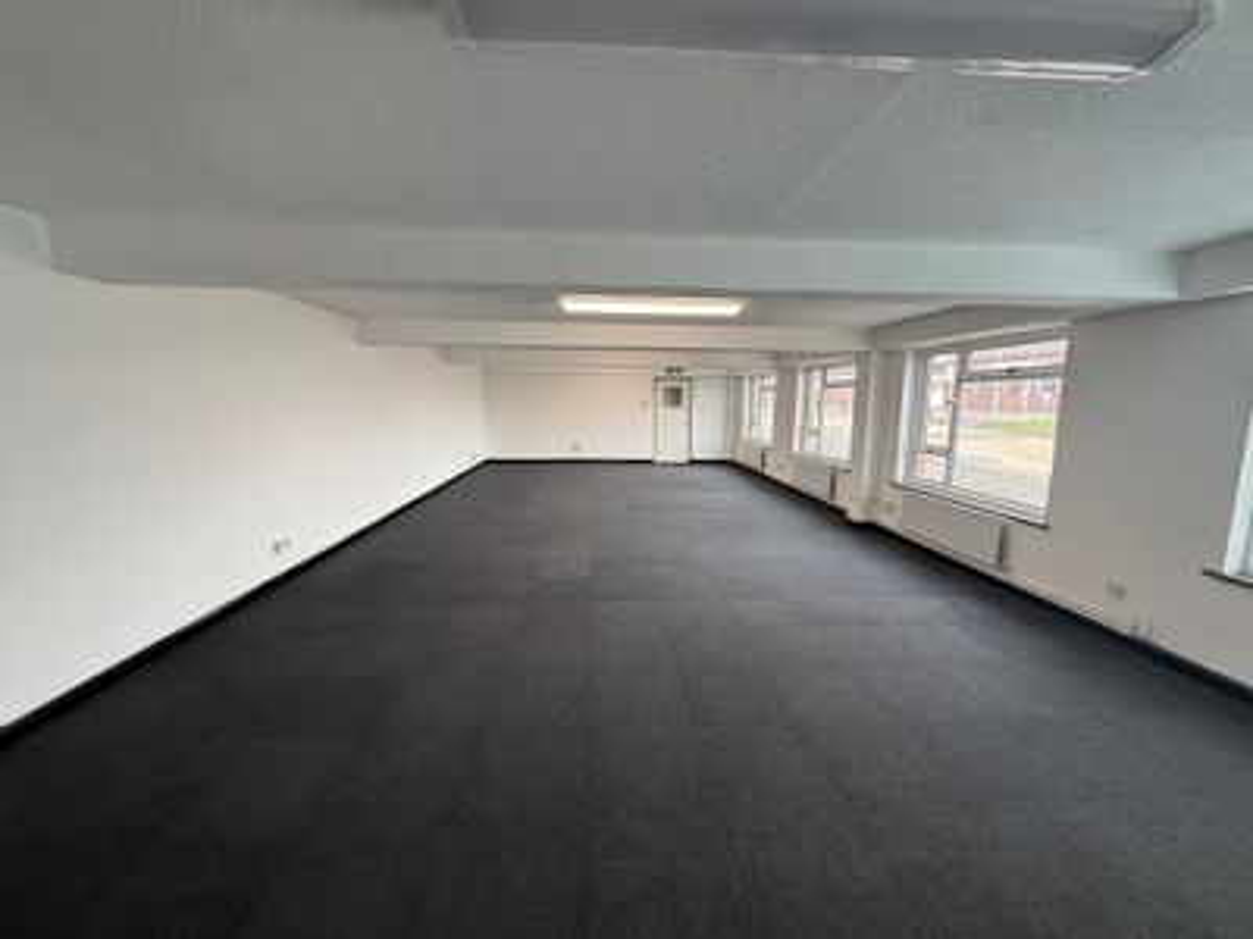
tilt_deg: -6.4
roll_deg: -0.8
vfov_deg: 85.7
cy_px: 470
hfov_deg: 102.1
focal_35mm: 14
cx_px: 626
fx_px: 507
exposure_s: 1/99
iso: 80
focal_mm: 2.22
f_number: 2.2
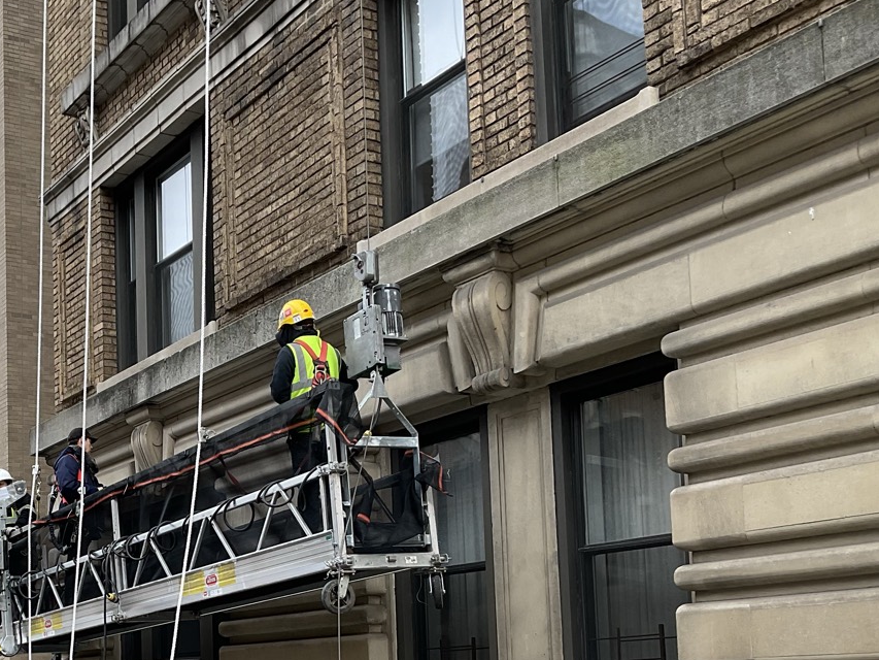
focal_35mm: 51
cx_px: 147
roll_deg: +0.0
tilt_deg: +5.4
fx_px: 1295
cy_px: 570
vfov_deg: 27.7
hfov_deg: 36.0
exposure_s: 1/238
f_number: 1.8
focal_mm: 3
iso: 16
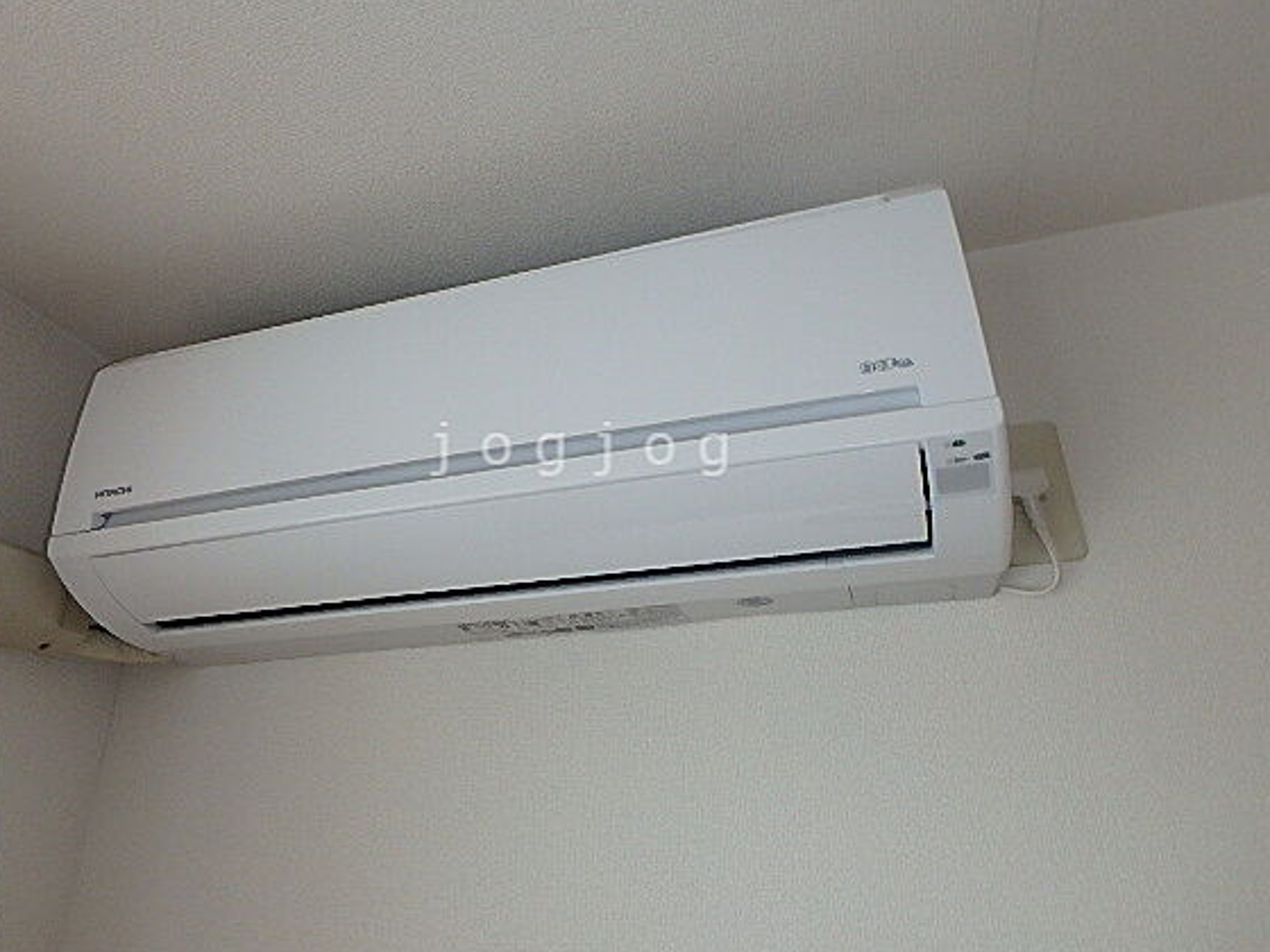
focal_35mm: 24
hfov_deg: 71.5
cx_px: 585
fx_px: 881
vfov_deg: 56.8
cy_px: 449
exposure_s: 1/30
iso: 320
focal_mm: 3.7
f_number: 3.5
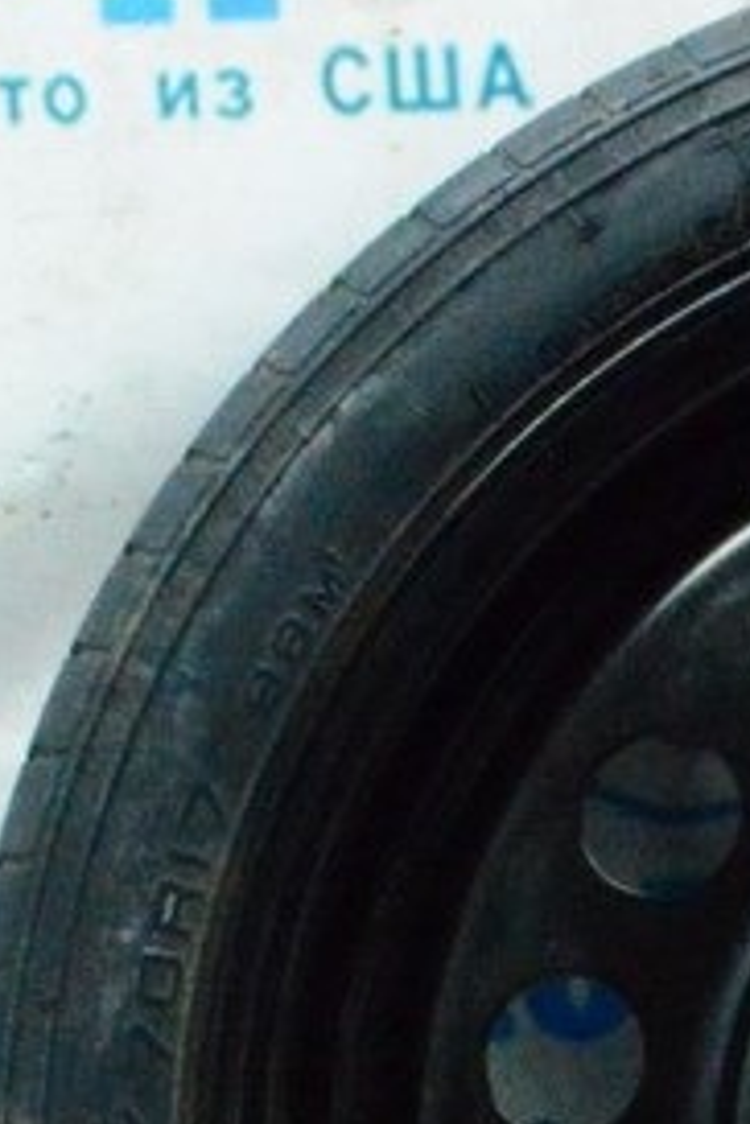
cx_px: 1100
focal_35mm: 135
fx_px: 4218
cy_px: 1159
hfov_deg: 9.9
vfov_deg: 14.9
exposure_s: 1/30
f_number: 25
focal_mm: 24
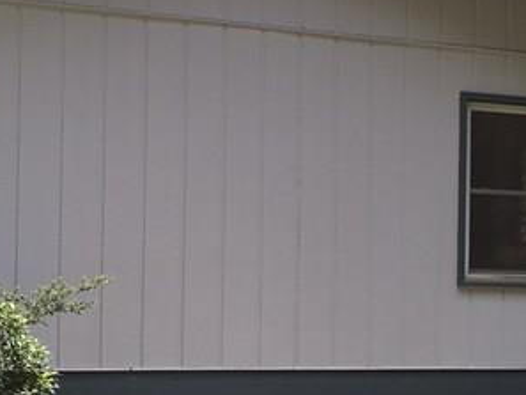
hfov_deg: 19.6
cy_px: 260
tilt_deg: +2.8
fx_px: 1520
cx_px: 236
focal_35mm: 100
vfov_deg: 14.8
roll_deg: -1.2
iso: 25
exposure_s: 1/409
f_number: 2.2
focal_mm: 4.15
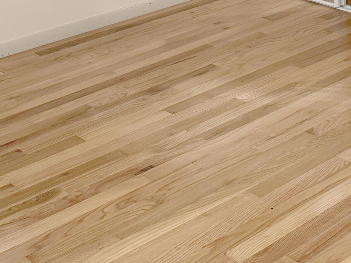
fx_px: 862
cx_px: 270
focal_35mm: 85
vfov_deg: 15.7
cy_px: -157
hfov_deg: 22.8
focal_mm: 6.76
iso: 320
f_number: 1.78
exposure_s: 1/60
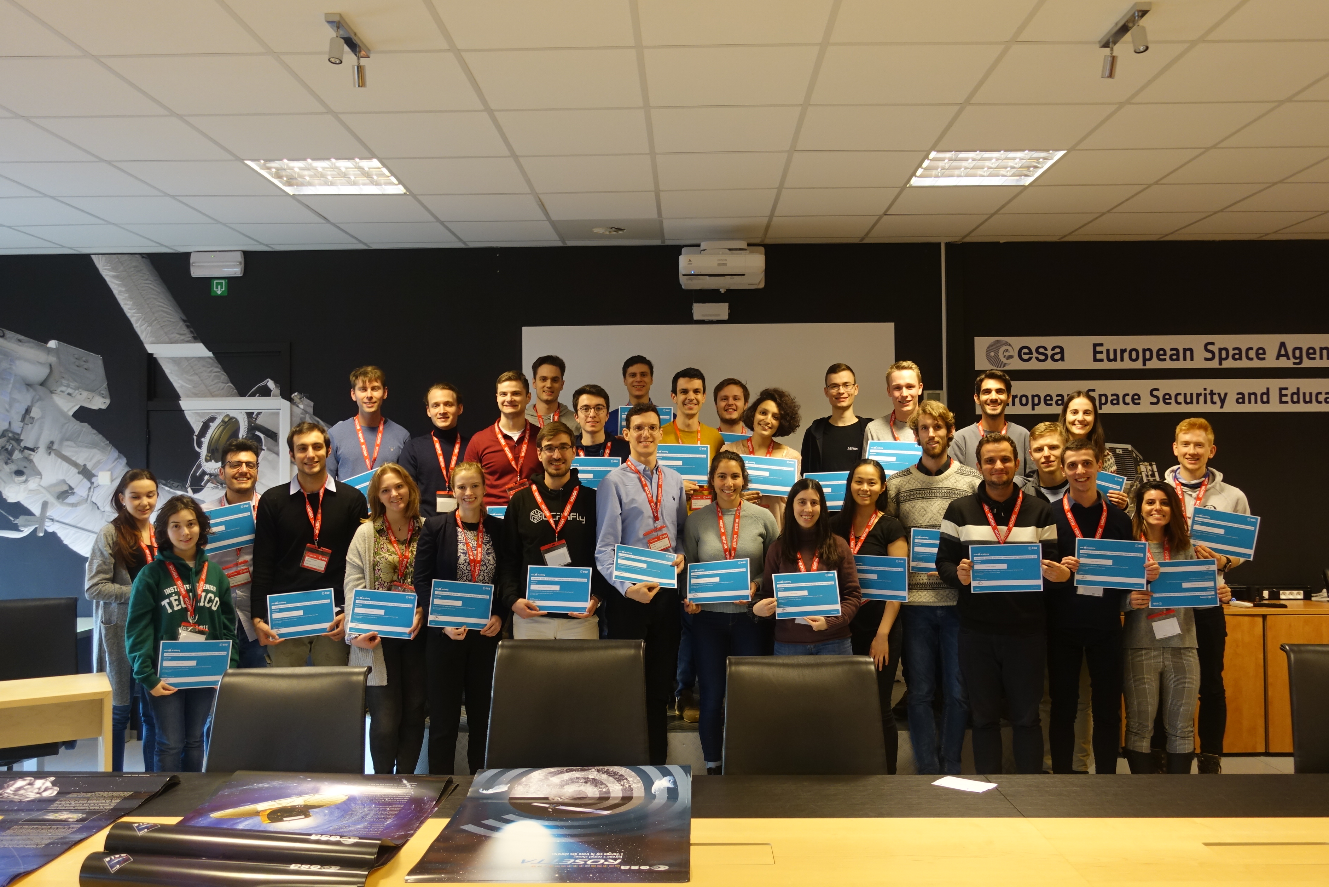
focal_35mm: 30
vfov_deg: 43.6
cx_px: 674
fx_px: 1108
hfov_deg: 61.9
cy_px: 446
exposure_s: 1/30
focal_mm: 10.6
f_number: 2.5
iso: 320
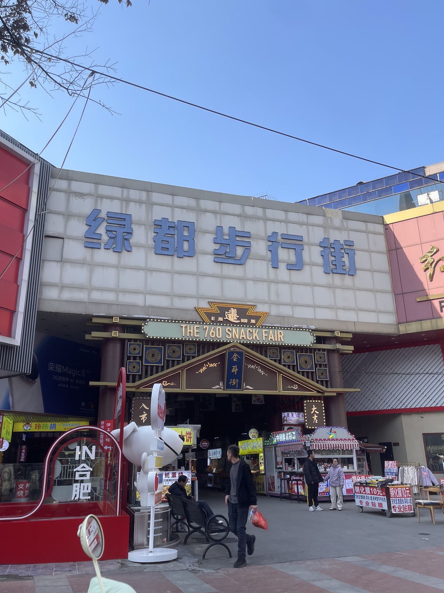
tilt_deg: +16.7
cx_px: 218
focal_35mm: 27
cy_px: 305
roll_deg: +1.6
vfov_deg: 65.3
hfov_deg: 51.3
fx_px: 462
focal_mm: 5.1
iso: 32
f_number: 1.6
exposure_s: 1/1456
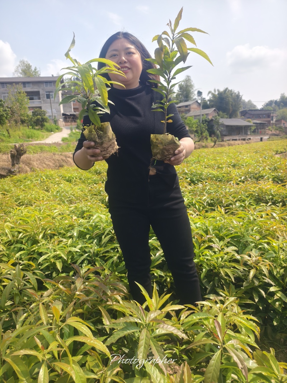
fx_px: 254
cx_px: 144
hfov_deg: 58.9
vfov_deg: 73.9
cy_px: 192
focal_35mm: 23
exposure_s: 1/3876
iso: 109
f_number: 1.57
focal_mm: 5.6
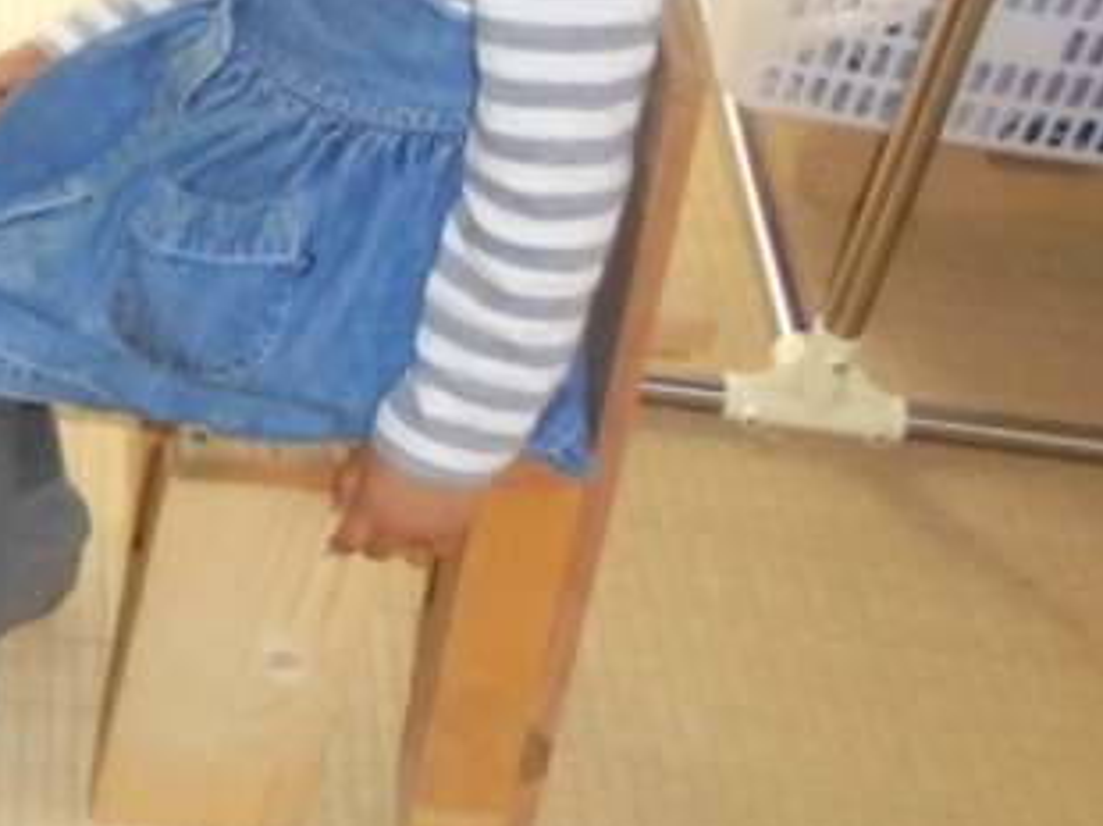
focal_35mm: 86
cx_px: -704
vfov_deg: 16.9
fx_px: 2738
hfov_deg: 19.0
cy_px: 107
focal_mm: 4.6
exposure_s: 1/30
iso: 400
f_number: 3.5
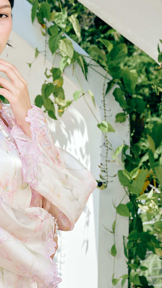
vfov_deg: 10.6
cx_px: -15
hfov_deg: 6.0
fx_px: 1542
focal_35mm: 202
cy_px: 249
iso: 125
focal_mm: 75
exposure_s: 1/125
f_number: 10
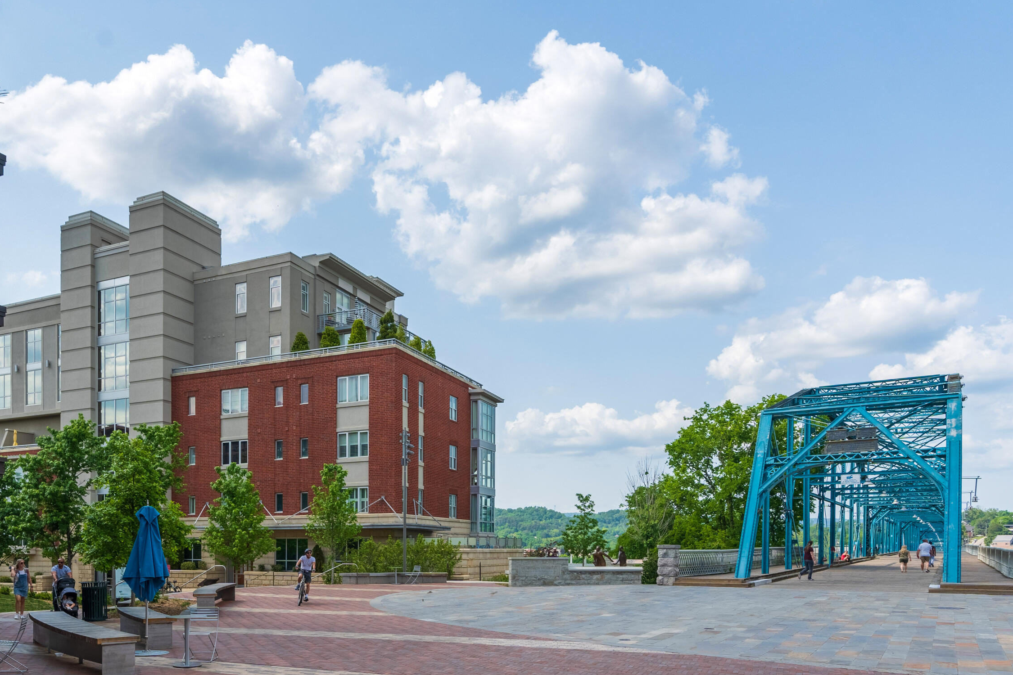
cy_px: 432
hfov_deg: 72.1
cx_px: 360
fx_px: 675
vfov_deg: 52.4
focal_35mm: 24
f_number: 8
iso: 250
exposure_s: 1/2500
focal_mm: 18
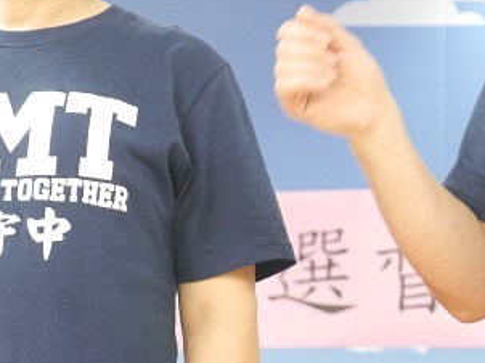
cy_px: 102
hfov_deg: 10.0
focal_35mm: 197
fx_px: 2758
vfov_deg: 7.5
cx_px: 373
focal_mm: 35
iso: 2000
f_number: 2.8
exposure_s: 1/80
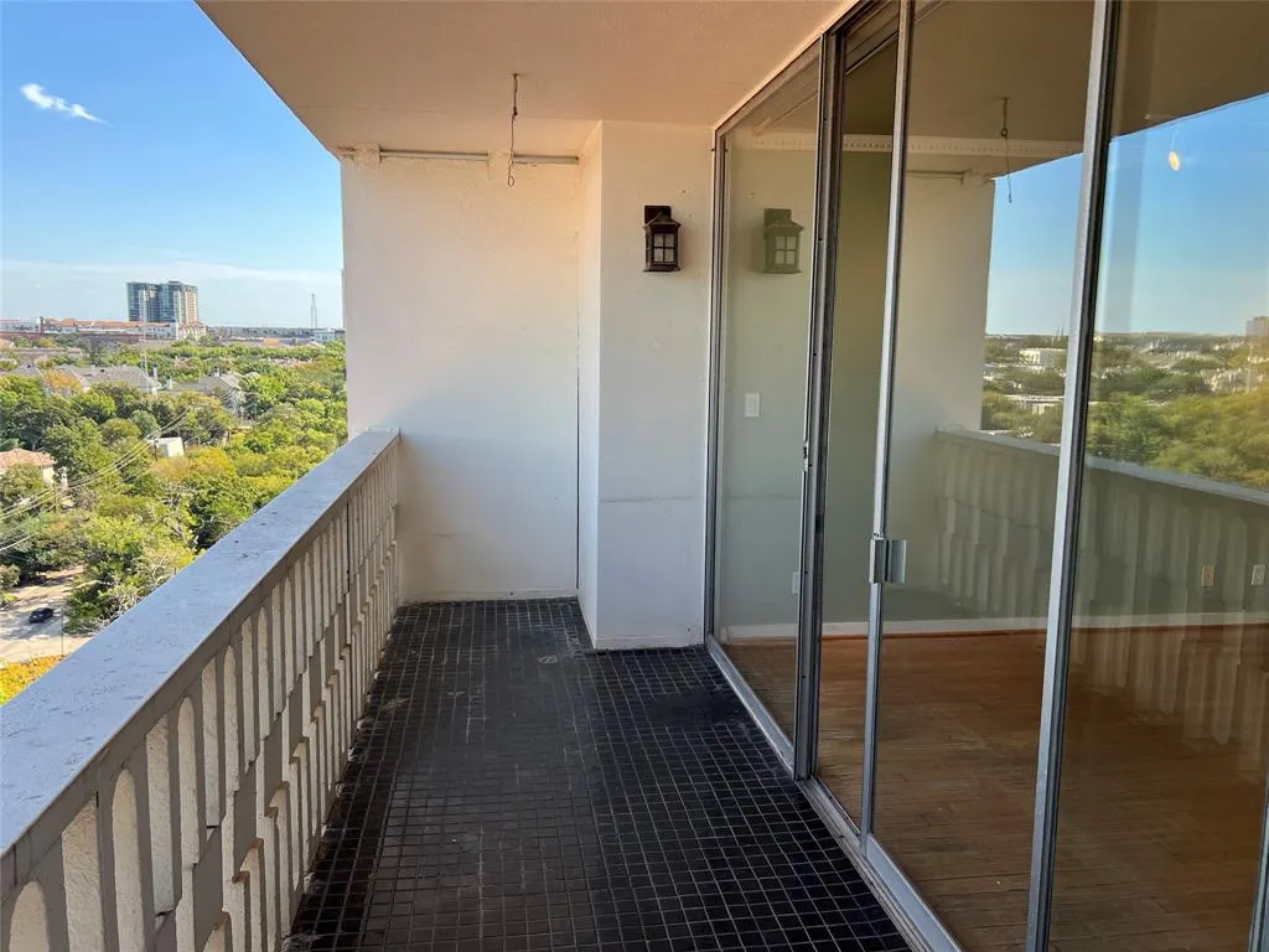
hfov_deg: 67.3
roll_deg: -0.7
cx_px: 634
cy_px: 476
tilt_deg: -7.2
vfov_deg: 53.1
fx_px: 953
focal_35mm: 26
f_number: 1.5
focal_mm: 5.7
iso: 50
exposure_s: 1/775
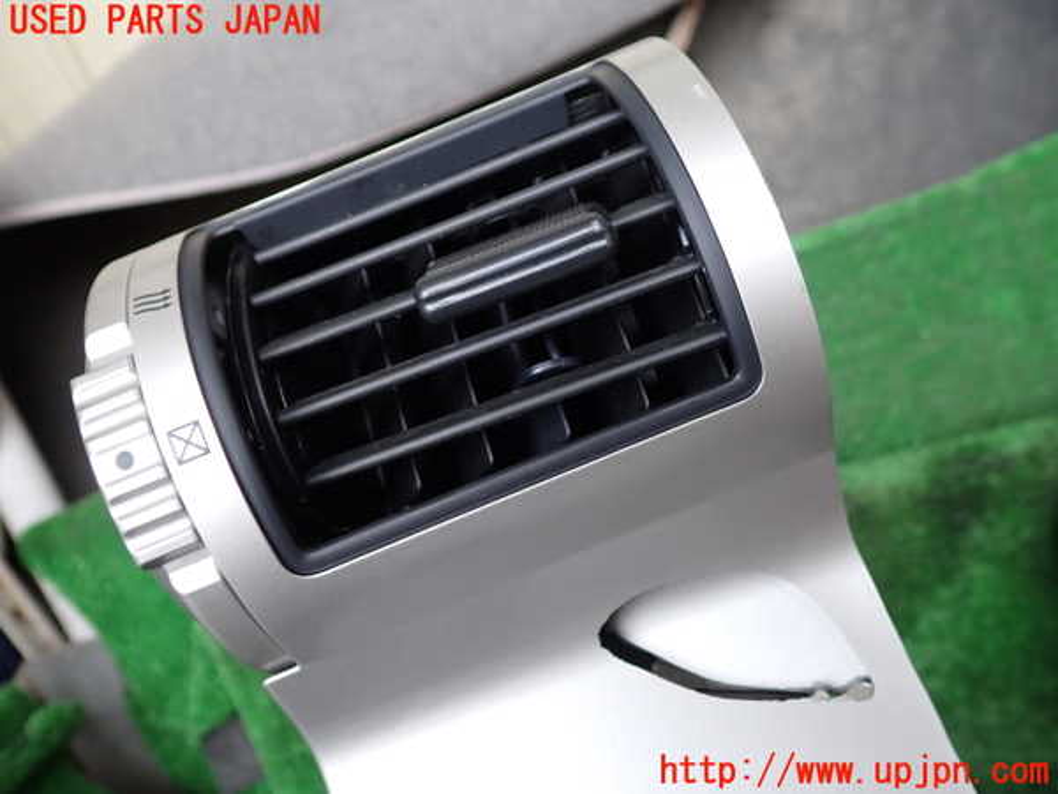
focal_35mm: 30
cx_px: 529
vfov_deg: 46.8
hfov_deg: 60.0
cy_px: 397
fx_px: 917
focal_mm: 5.4
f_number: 2.3
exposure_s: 1/60
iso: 200
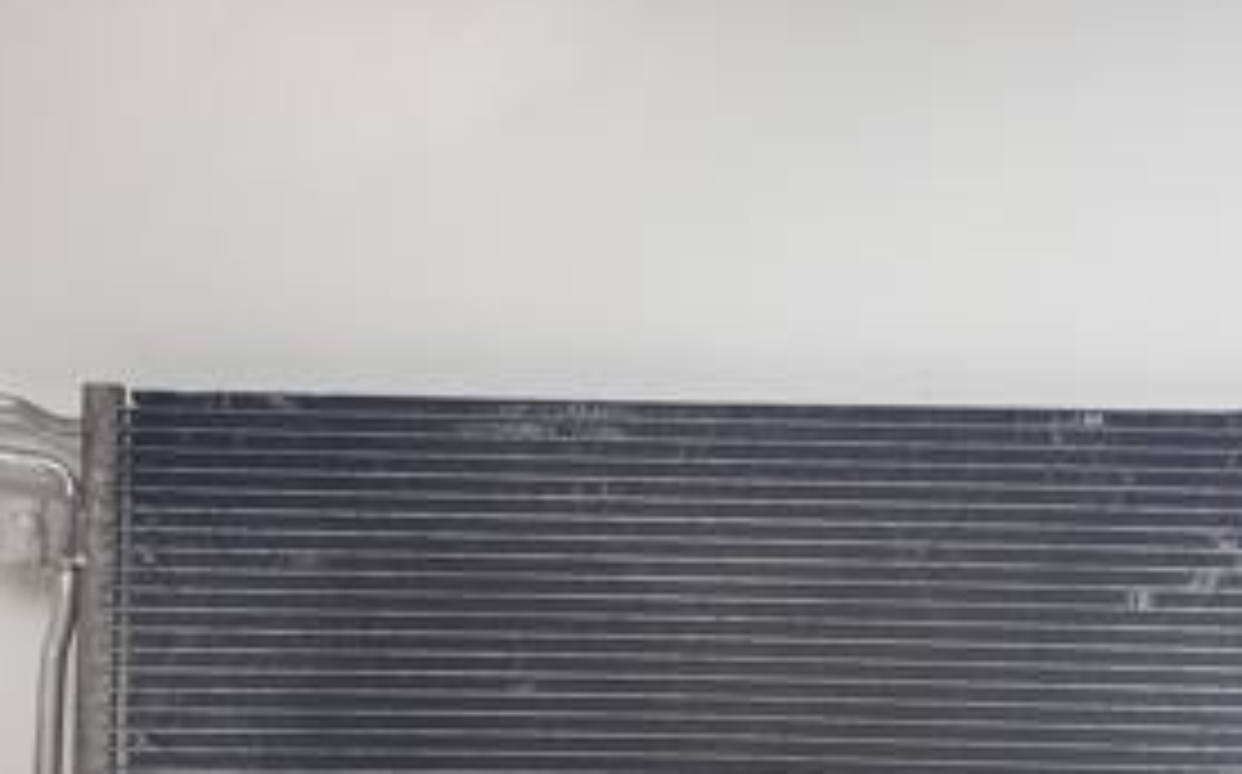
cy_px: 648
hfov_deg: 49.3
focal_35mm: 40
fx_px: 1353
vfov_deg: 30.9
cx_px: 608
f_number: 2.4
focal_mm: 4.3
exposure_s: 1/100
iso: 64
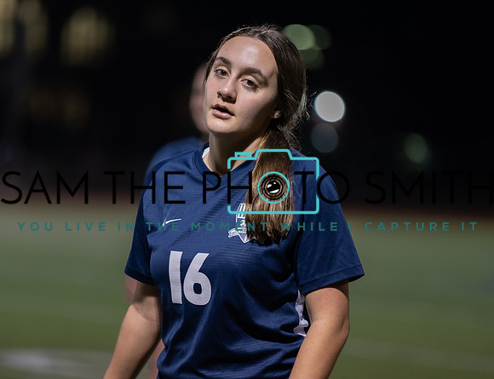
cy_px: 189
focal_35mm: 198
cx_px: 210
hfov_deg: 9.9
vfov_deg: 7.6
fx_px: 2843
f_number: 2.8
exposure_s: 1/320
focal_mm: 180
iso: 2500
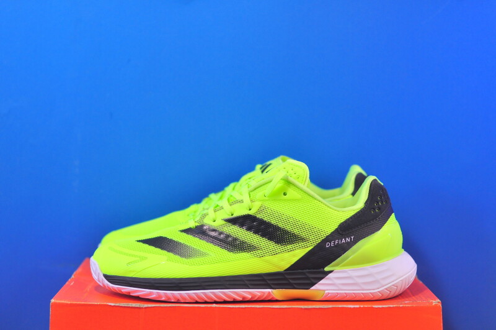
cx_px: 248
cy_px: 165
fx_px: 1032
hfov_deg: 27.0
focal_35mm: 75
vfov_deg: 18.1
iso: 250
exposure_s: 1/320
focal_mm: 50
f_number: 2.5
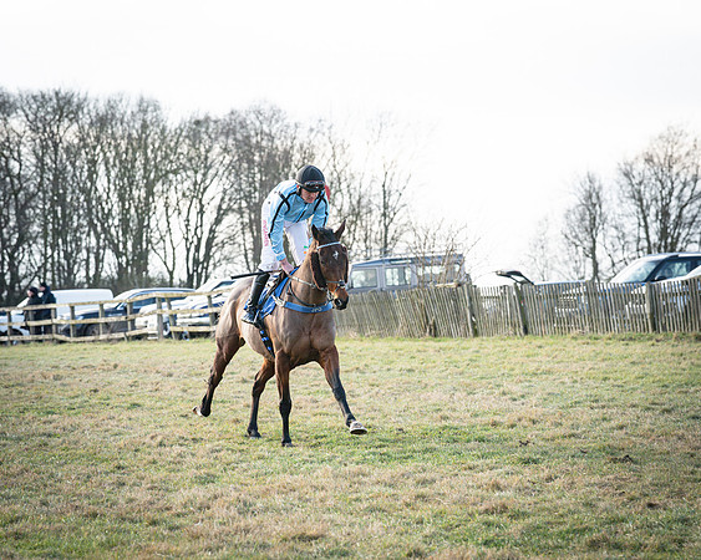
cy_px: 280
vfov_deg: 10.1
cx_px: 336
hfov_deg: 12.7
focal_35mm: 152
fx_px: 3155
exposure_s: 1/850
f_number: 5
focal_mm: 135
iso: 400
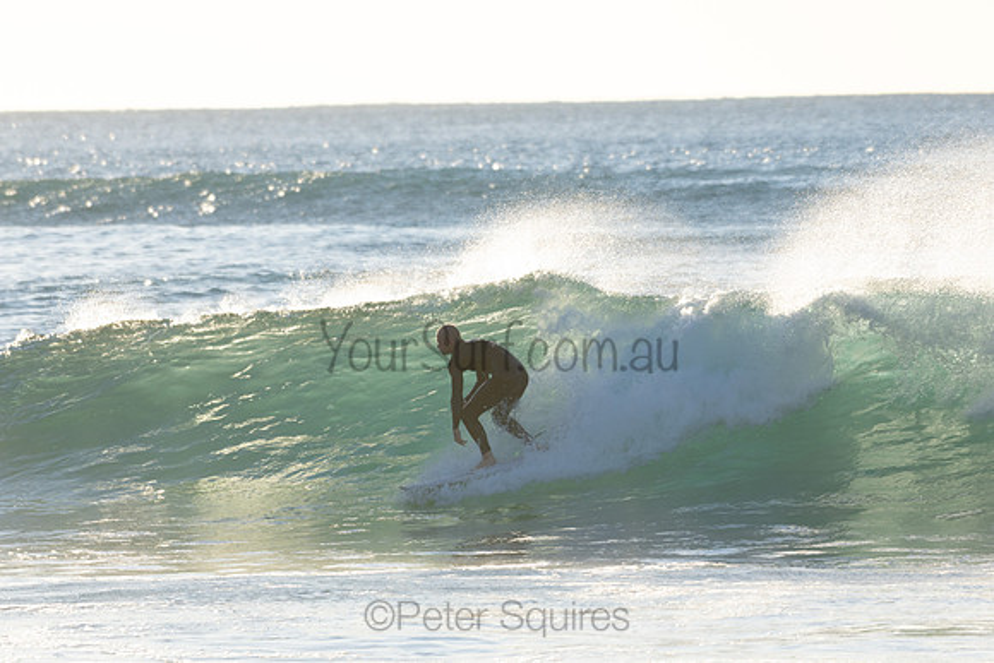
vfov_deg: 3.2
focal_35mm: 435
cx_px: 497
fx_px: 12013
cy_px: 332
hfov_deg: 4.7
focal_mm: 290
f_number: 5.6
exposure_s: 1/1000
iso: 280
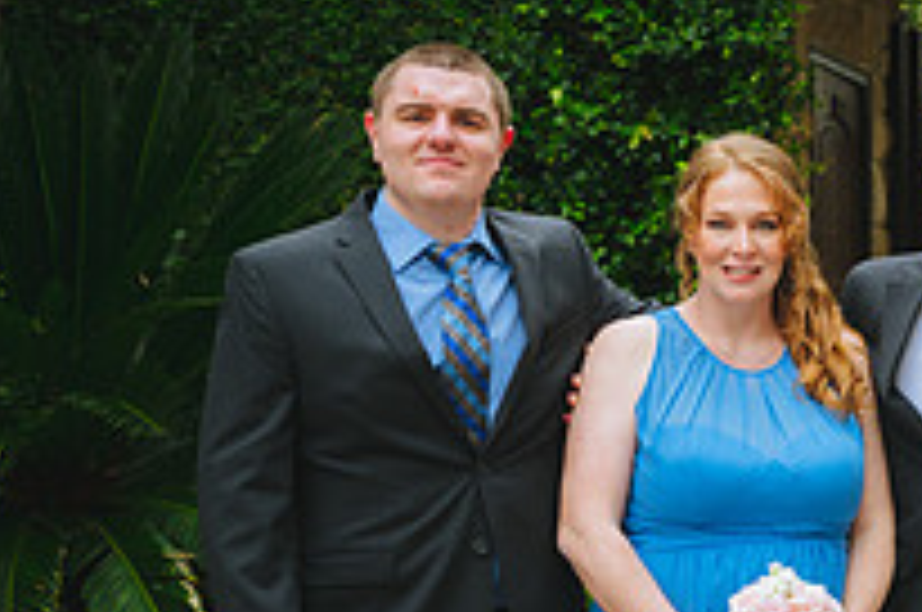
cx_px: 1214
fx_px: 2532
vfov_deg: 13.7
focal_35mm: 99
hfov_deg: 19.0
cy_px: 522
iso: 200
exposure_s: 1/250
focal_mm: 35
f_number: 2.8
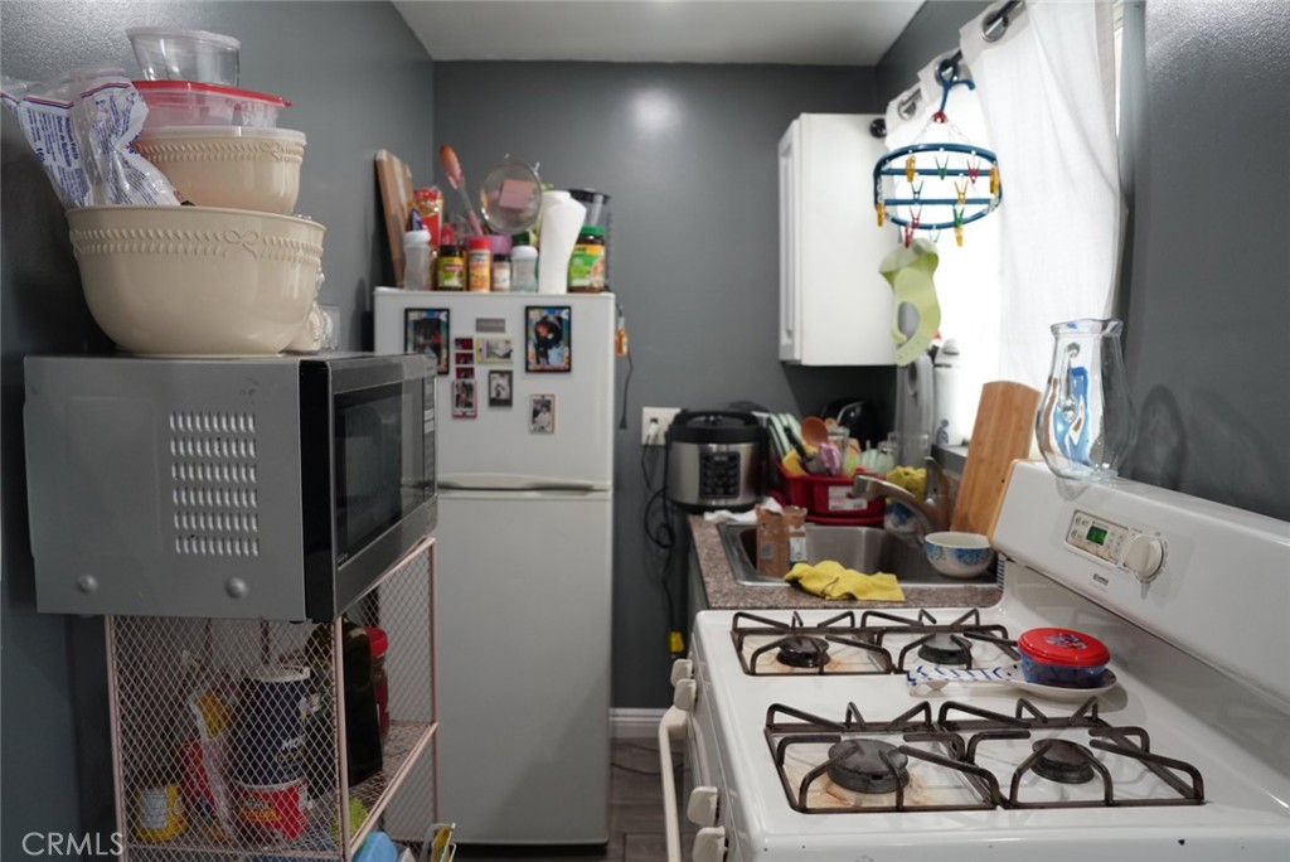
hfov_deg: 73.7
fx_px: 860
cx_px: 645
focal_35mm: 24
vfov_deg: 53.2
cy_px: 431
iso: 1600
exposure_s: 1/160
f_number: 4
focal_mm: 24
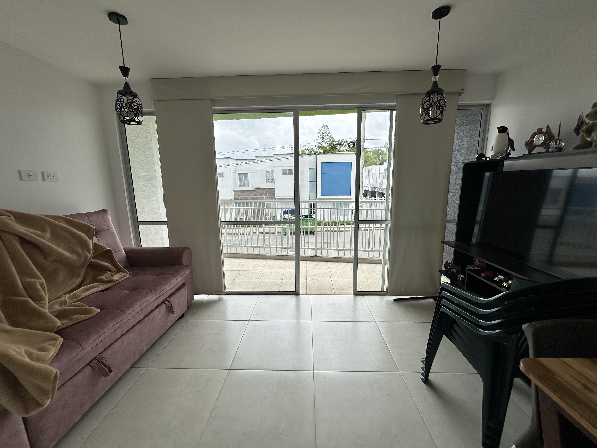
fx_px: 241
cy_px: 224
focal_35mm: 14
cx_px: 298
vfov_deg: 85.7
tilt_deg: -9.5
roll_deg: -0.3
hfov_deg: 102.1
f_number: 2.2
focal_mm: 2.22
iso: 40
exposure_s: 1/1195
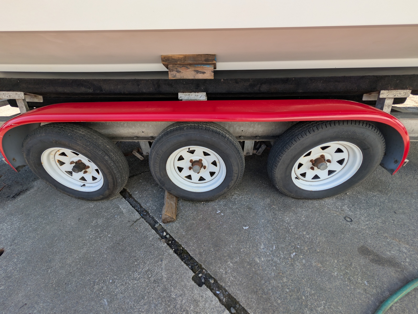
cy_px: 157
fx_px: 145
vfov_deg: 94.6
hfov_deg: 110.5
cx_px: 209
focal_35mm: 12
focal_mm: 2.02
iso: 55
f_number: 1.7
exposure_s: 1/890
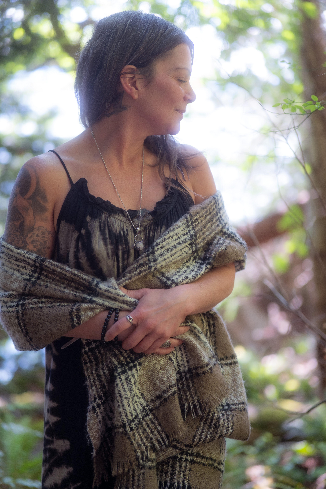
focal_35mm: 50
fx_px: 679
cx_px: 163
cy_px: 244
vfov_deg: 39.6
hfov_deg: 27.0
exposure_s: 1/250
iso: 320
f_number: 1.8
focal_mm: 50
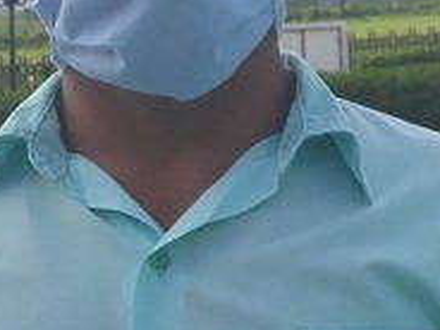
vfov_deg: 15.7
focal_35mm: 91
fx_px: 1157
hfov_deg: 19.1
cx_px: 648
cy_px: -61
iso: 40
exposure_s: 1/977
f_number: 1.9
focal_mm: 3.6
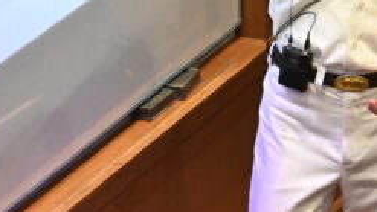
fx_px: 3479
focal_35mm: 348
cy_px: 7
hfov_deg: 6.2
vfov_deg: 3.5
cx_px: 179
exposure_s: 1/250
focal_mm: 80
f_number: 4.5
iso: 5000
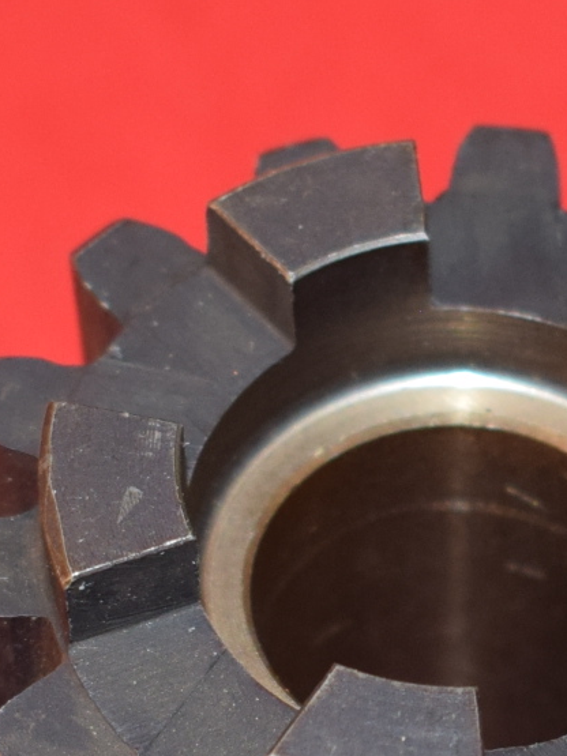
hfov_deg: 6.5
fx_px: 4929
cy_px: 772
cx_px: 650
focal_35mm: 226
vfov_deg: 8.7
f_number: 5.6
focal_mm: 29
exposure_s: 1/30
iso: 400
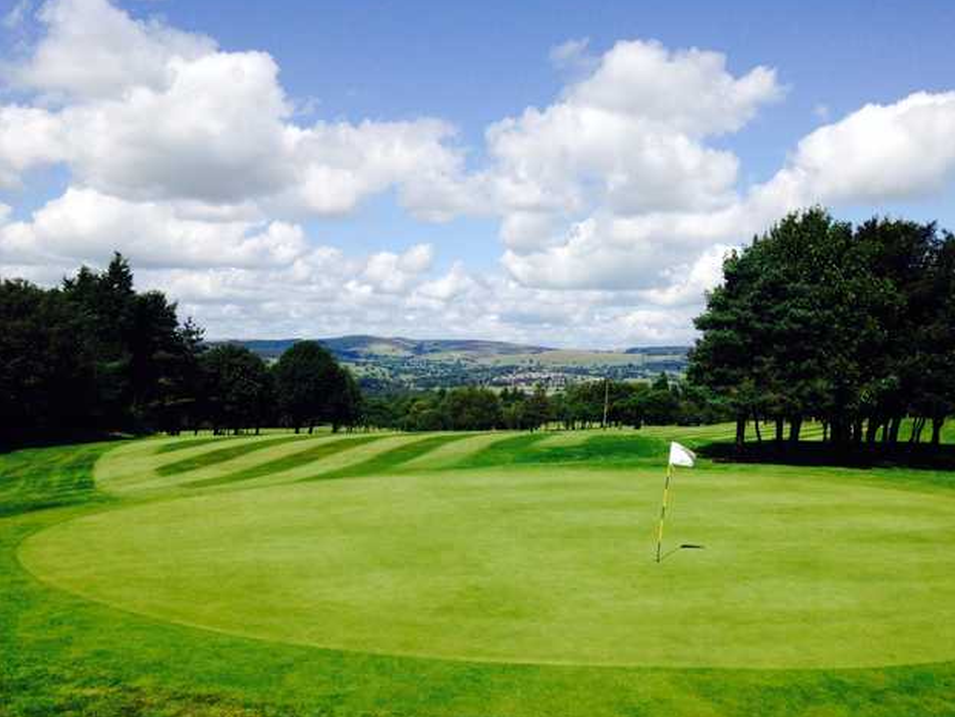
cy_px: 354
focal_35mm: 34
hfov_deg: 53.9
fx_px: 938
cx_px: 491
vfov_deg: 41.8
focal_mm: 4.12
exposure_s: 1/2463
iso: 50
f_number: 2.4
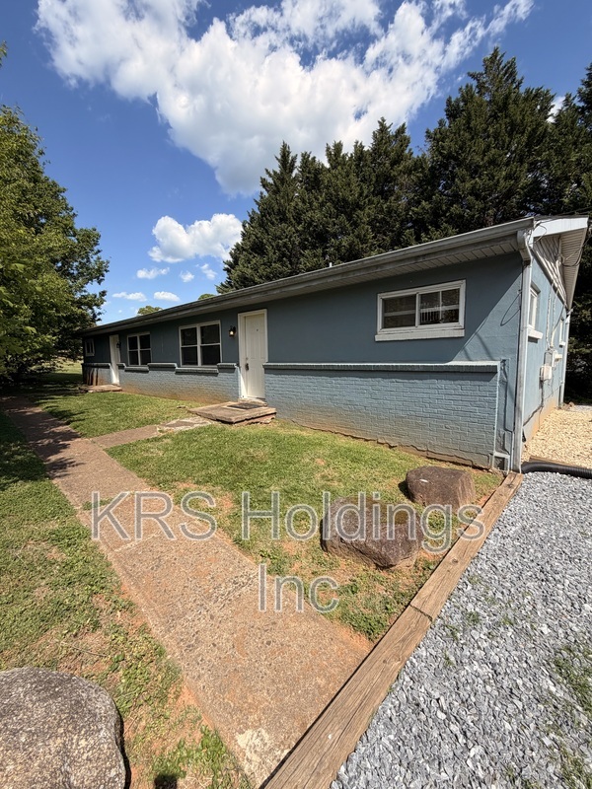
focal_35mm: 14
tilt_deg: -5.4
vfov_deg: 102.1
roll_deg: -0.3
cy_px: 394
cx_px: 296
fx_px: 319
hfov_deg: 85.7
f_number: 2.2
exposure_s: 1/770
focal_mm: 2.22
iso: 25
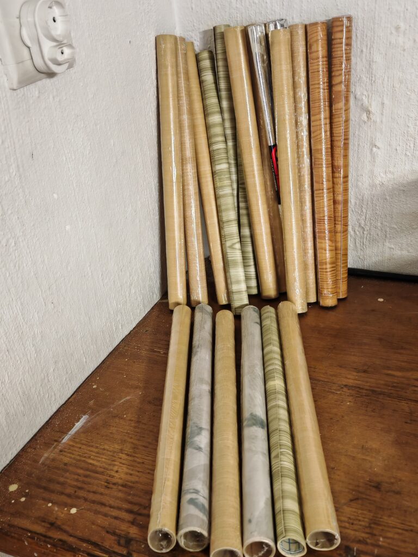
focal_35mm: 37
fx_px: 596
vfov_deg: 50.1
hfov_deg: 38.7
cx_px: 209
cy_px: 278
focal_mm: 6.67
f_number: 1.9
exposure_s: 1/25
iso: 1250
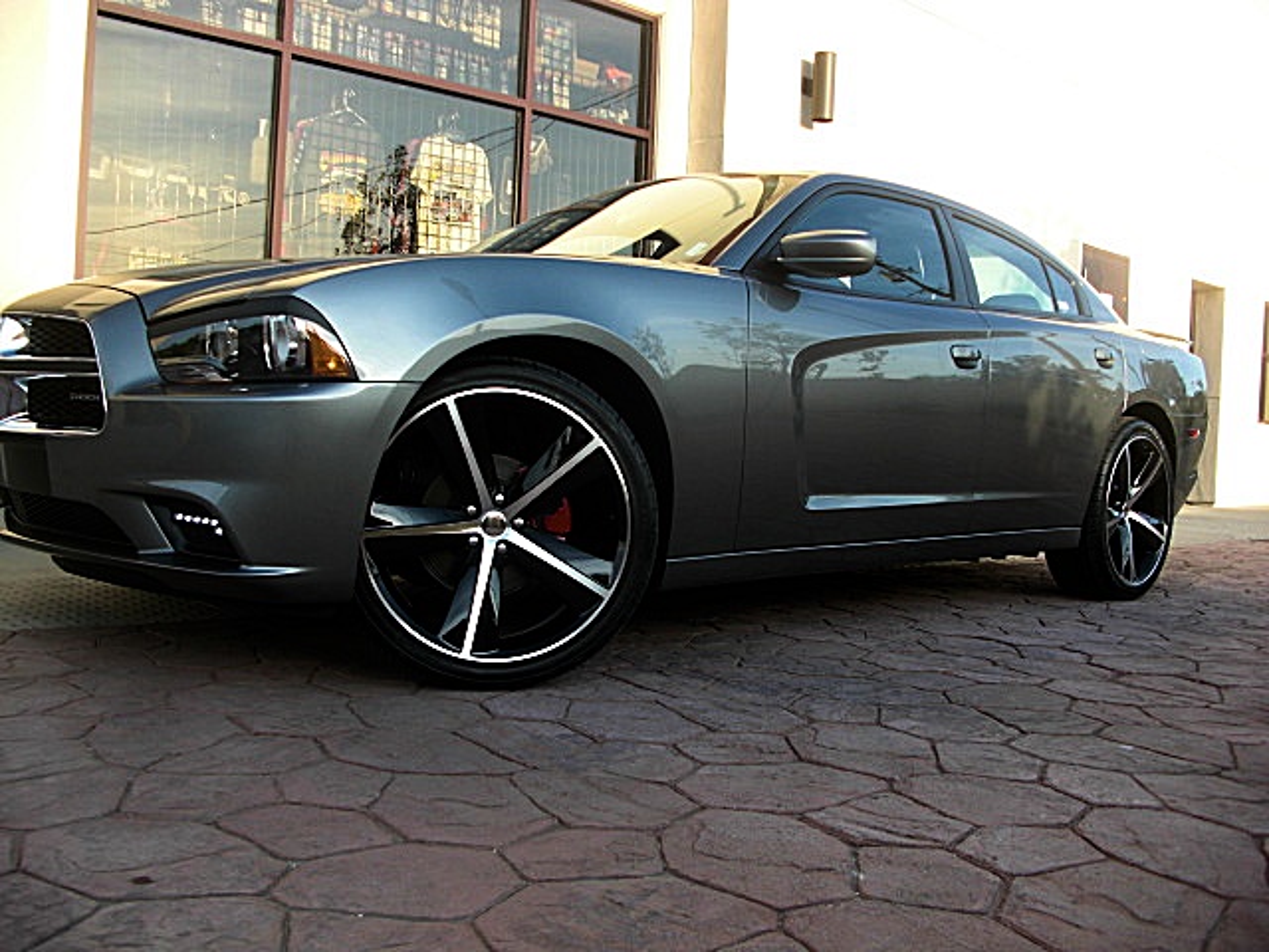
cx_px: 634
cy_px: 476
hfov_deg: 51.4
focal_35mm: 36
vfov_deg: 39.7
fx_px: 1320
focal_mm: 6.3
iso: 50
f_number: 2.8
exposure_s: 1/160
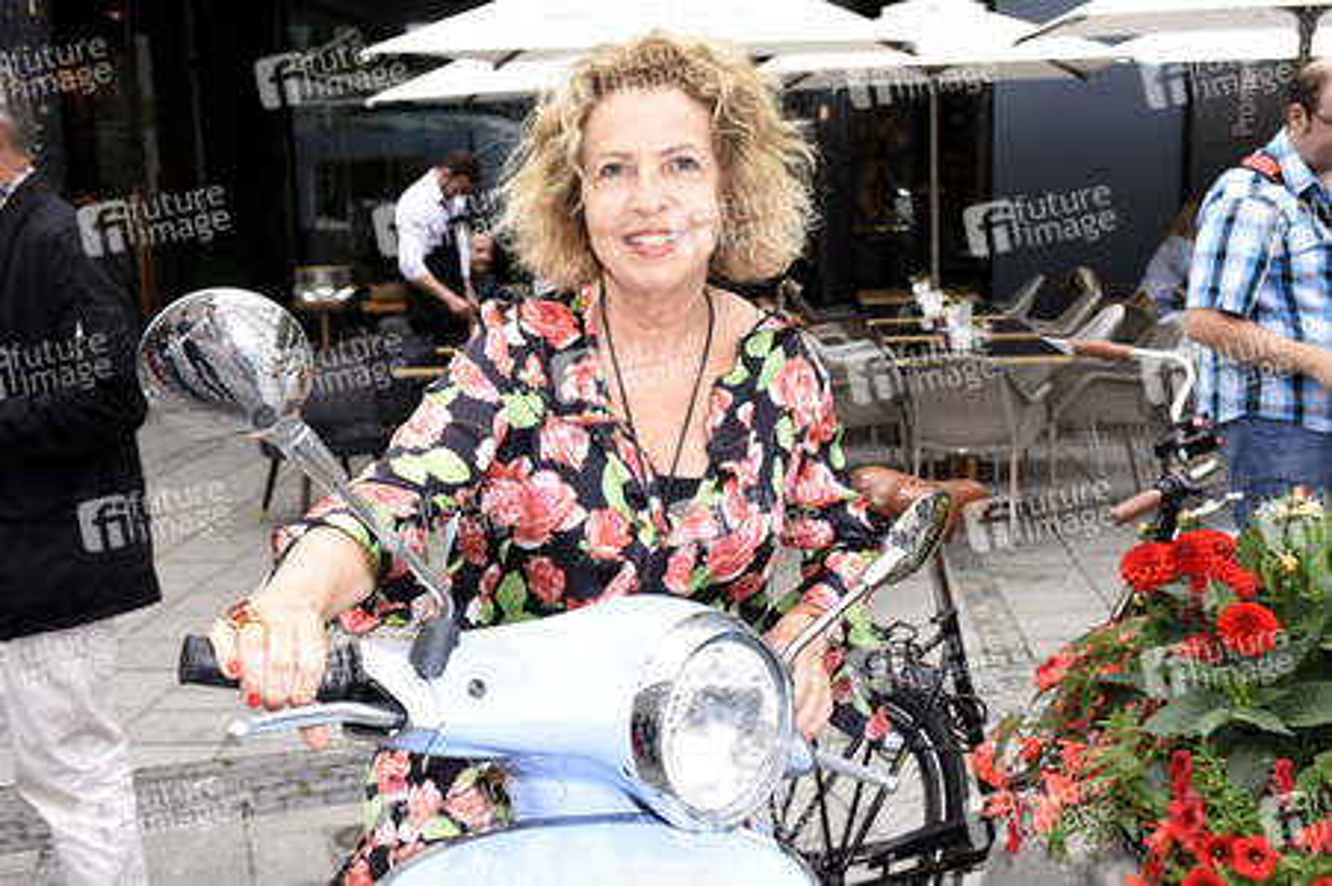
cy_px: 443
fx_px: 1775
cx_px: 666
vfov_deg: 28.0
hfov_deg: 41.1
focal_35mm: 48
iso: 160
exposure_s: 1/125
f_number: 6.3
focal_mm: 32
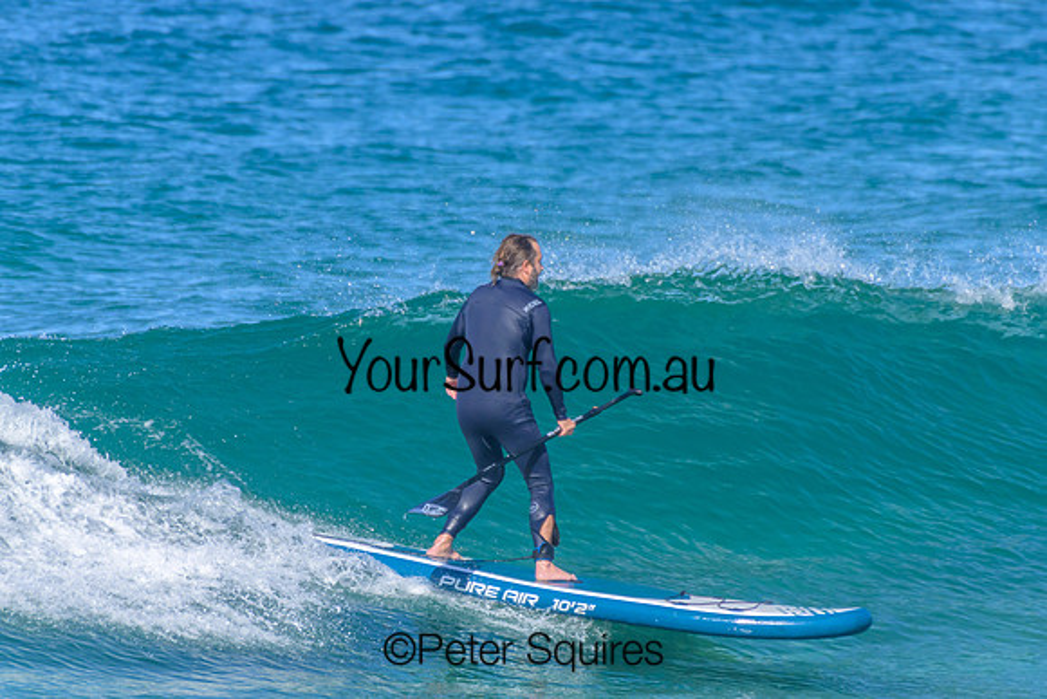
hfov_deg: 2.1
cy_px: 350
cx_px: 524
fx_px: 29089
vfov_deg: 1.4
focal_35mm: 1000
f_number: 11
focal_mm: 1000
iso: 1400
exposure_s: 1/2000
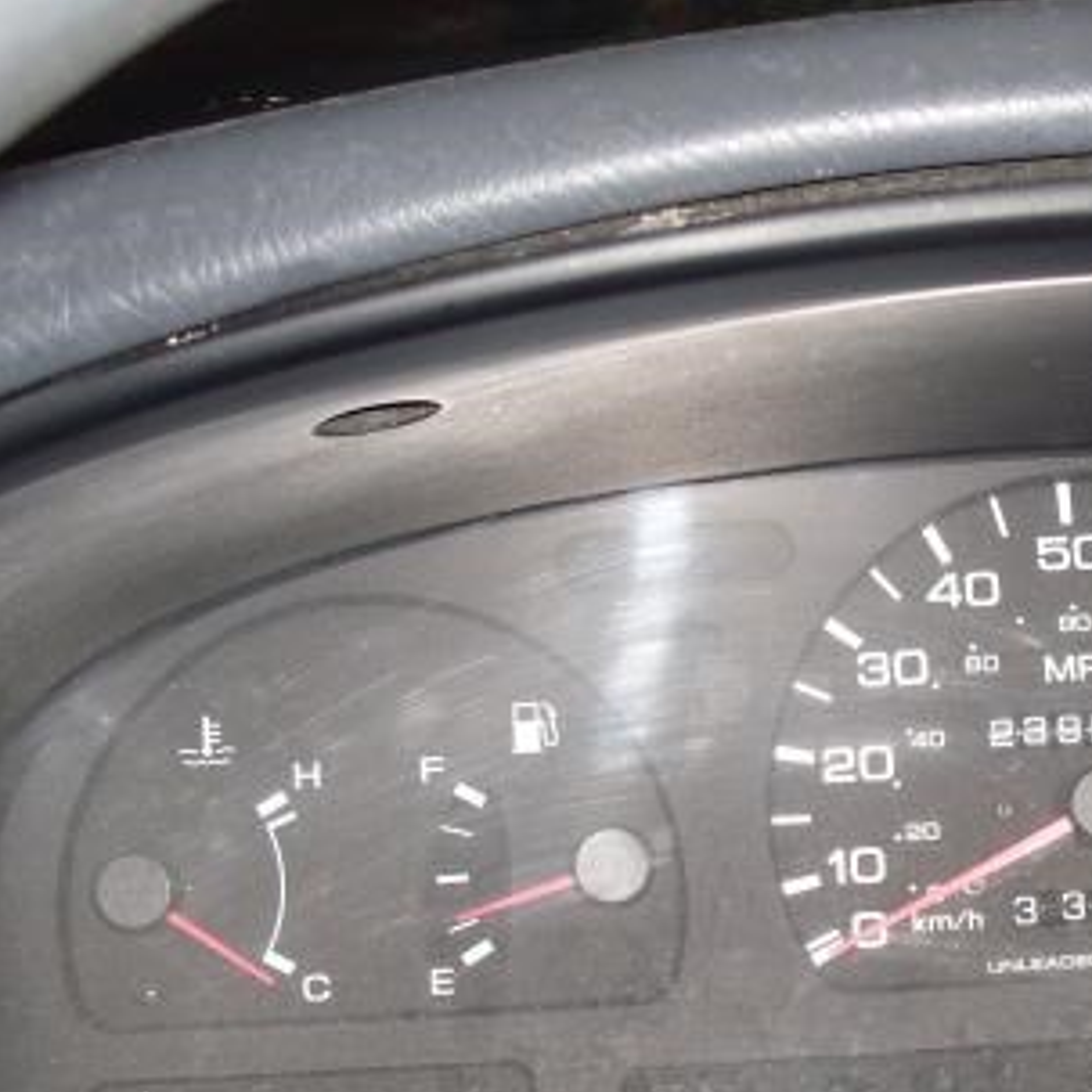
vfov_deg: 20.4
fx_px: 2998
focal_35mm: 84
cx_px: 1031
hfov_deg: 20.1
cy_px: 847
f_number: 3.1
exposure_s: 1/60
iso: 100
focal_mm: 6.3
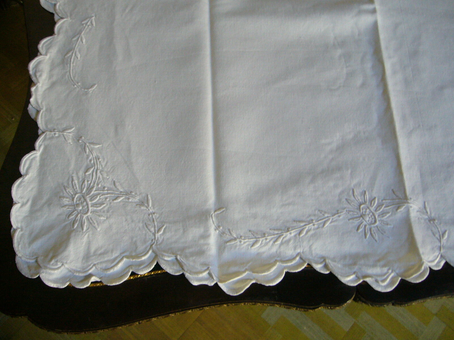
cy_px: 170
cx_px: 227
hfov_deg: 52.6
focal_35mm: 35
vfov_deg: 40.7
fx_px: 459
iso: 200
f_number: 2.8
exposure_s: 1/8
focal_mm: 5.8
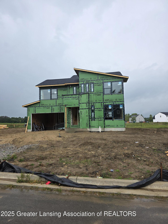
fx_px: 149
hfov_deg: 58.9
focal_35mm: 23
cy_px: 112
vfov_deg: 73.9
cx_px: 84
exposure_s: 1/359
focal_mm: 6.3
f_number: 1.7
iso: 40
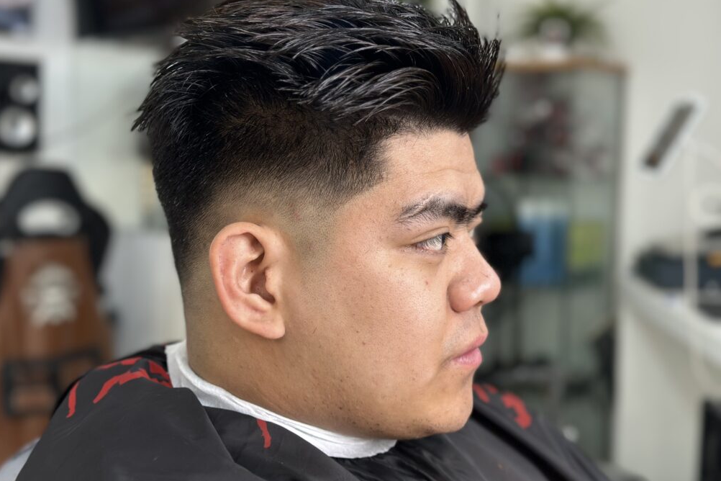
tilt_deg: -4.4
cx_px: 353
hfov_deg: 38.9
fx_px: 1021
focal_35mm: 51
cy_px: 215
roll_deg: -1.8
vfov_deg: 26.5
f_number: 1.78
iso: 64
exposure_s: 1/100
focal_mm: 6.86
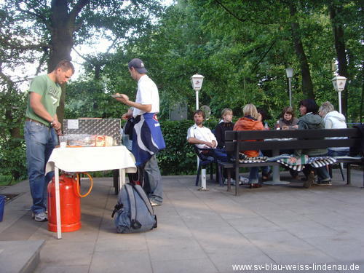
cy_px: 136
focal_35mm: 39
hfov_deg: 47.9
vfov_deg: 36.8
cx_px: 182
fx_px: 410
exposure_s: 1/45
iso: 160
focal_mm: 6.6
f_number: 3.5
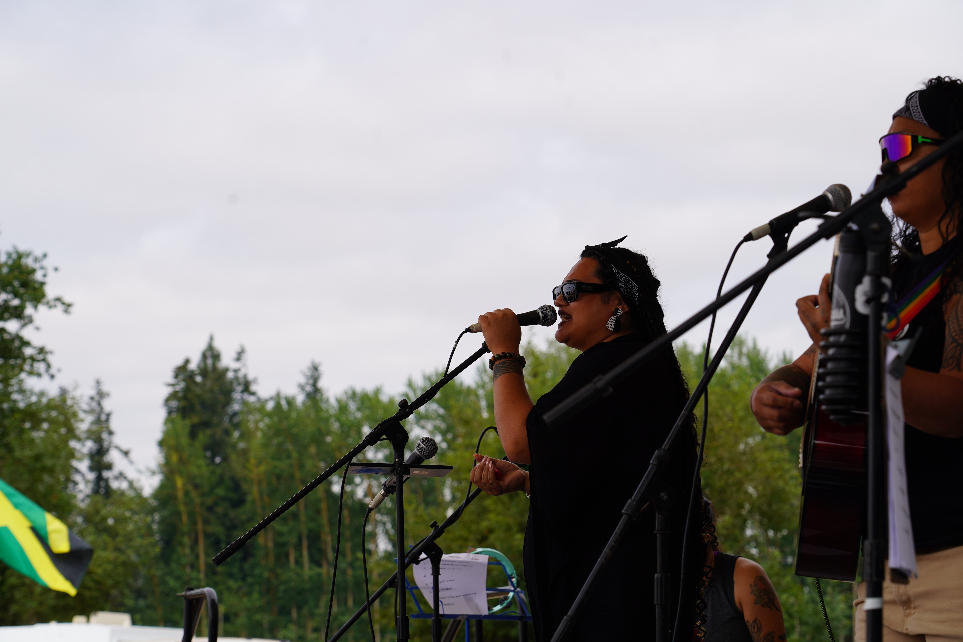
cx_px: 482
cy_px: 321
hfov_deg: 19.5
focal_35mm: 105
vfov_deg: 13.0
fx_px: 2809
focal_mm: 105
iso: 100
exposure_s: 1/250
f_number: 8
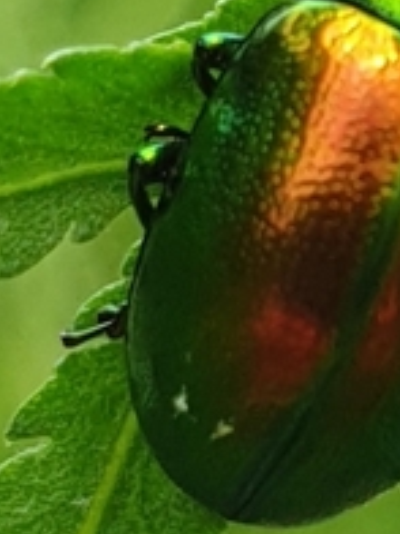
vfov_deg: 23.0
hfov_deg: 17.0
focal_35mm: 85
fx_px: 1310
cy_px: 245
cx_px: 392
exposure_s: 1/418
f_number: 2.4
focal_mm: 4.3
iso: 50
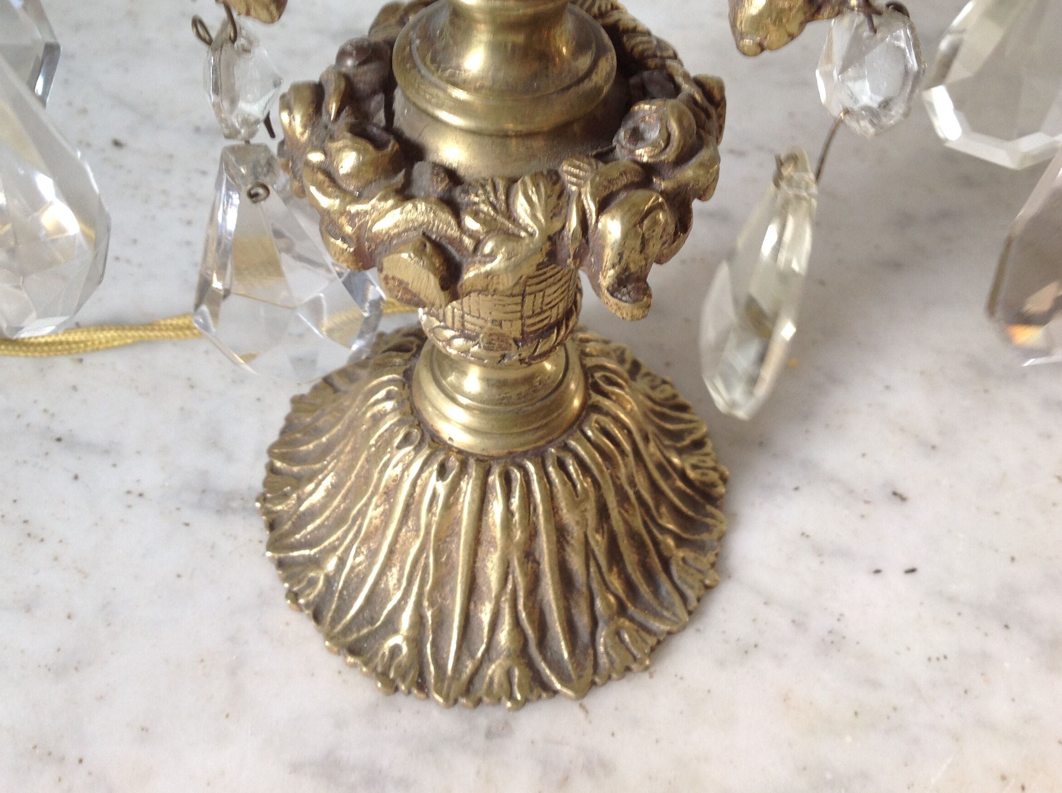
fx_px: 1195
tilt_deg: -50.2
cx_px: 510
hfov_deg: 47.9
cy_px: 364
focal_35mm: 39
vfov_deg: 36.7
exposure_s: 1/24
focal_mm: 4.28
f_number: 2.4
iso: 50
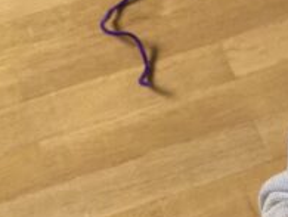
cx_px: 530
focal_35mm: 114
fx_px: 950
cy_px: 332
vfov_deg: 12.4
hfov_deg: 14.9
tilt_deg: -65.1
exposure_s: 1/50
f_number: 2.2
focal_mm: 4.15
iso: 25
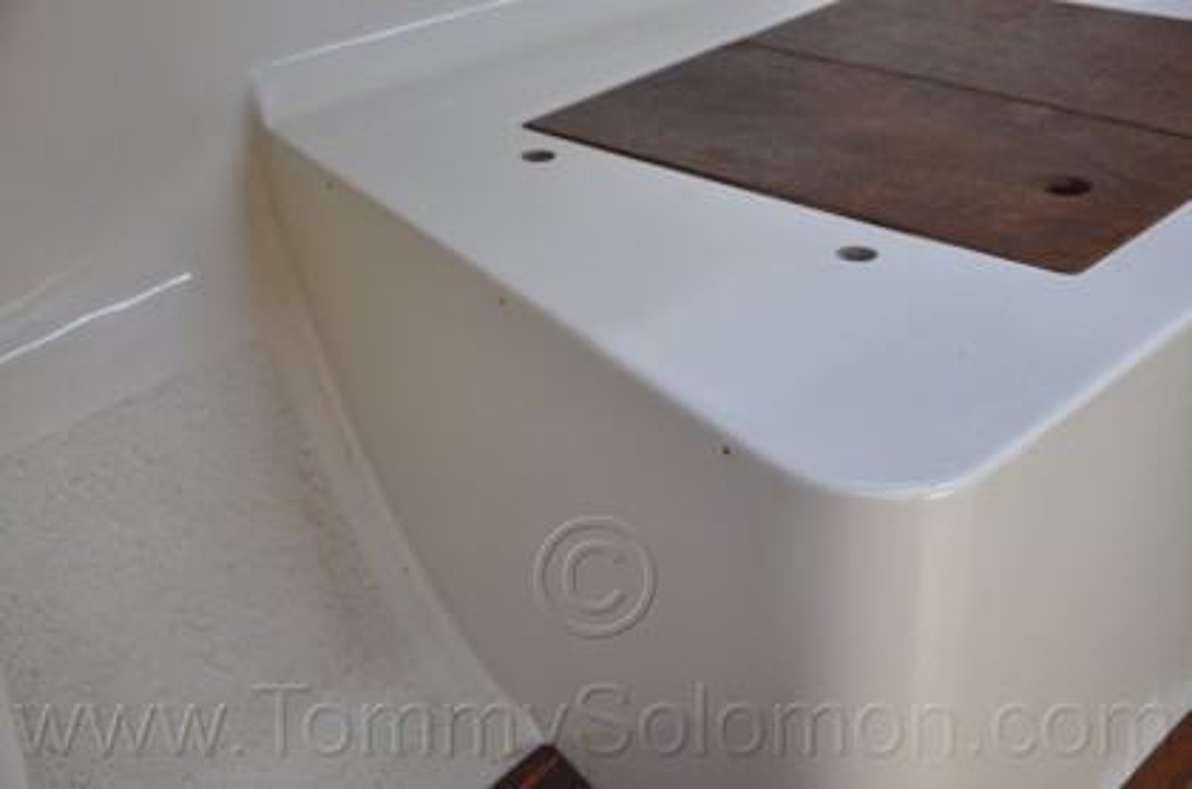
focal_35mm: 57
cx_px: 596
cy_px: 394
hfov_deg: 35.1
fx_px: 1883
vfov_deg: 23.7
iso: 400
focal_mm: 38
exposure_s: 1/125
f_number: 5.6
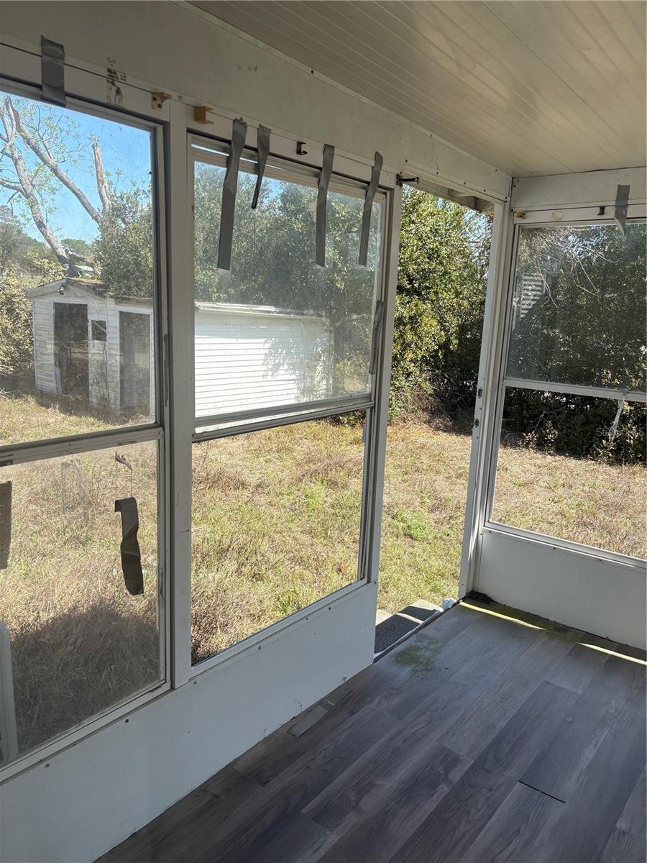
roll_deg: -2.1
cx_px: 324
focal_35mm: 26
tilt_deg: -11.4
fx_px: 648
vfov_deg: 67.3
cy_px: 432
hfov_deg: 53.1
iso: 50
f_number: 1.6
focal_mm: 5.96
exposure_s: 1/1364
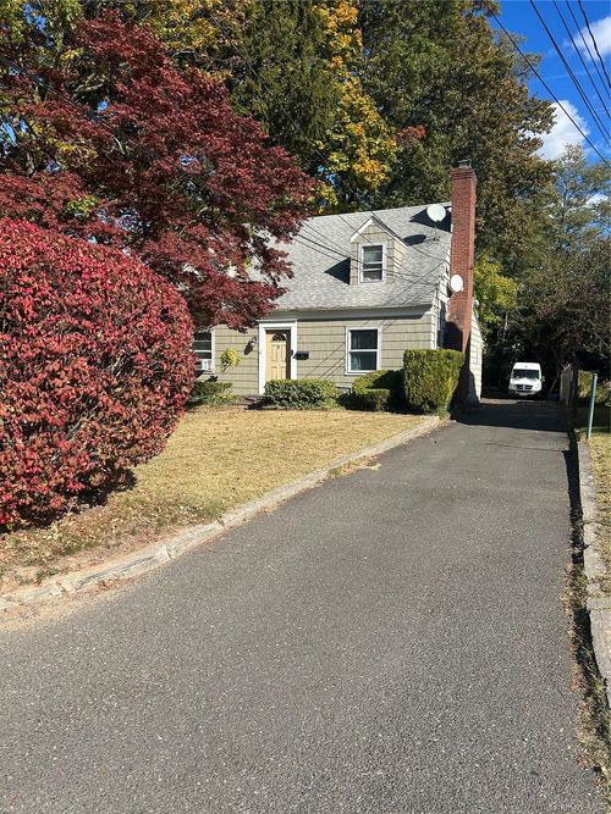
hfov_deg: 53.0
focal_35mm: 26
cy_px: 407
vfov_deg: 67.3
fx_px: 612
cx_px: 306
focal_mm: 5.7
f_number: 1.5
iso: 50
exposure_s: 1/3571
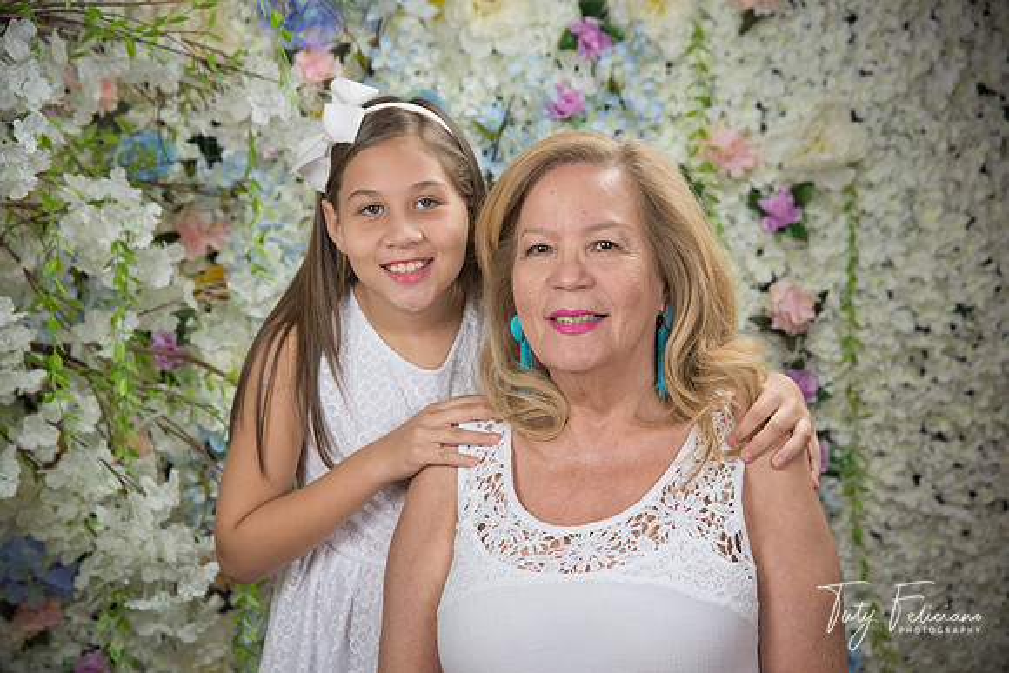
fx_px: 2411
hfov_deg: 23.6
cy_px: 336
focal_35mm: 86
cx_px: 504
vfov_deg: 15.9
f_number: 5
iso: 1250
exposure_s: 1/125
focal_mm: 86
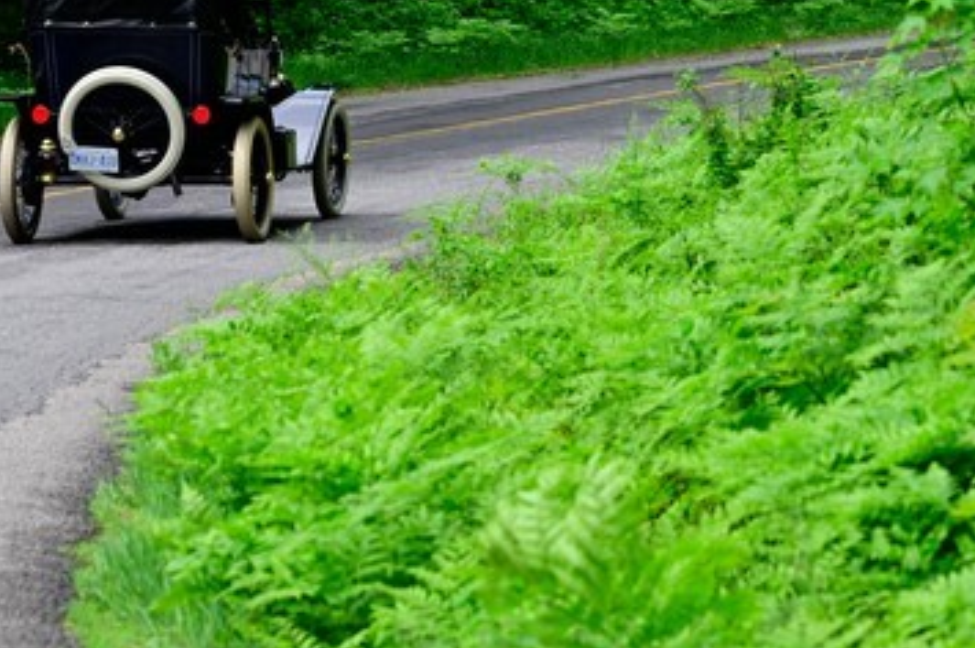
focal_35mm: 176
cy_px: 144
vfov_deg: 7.8
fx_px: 4762
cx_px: 461
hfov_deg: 11.7
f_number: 6.3
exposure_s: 1/1250
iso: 640
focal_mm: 104
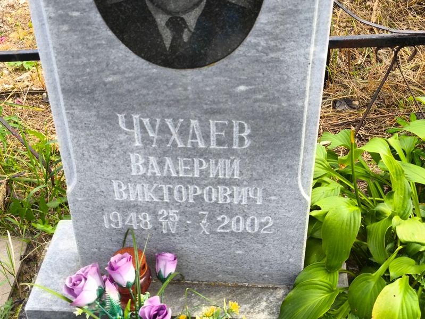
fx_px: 614
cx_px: 212
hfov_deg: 38.2
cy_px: 160
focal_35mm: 50
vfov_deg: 29.1
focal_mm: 4.71
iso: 50
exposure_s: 1/145
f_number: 1.7
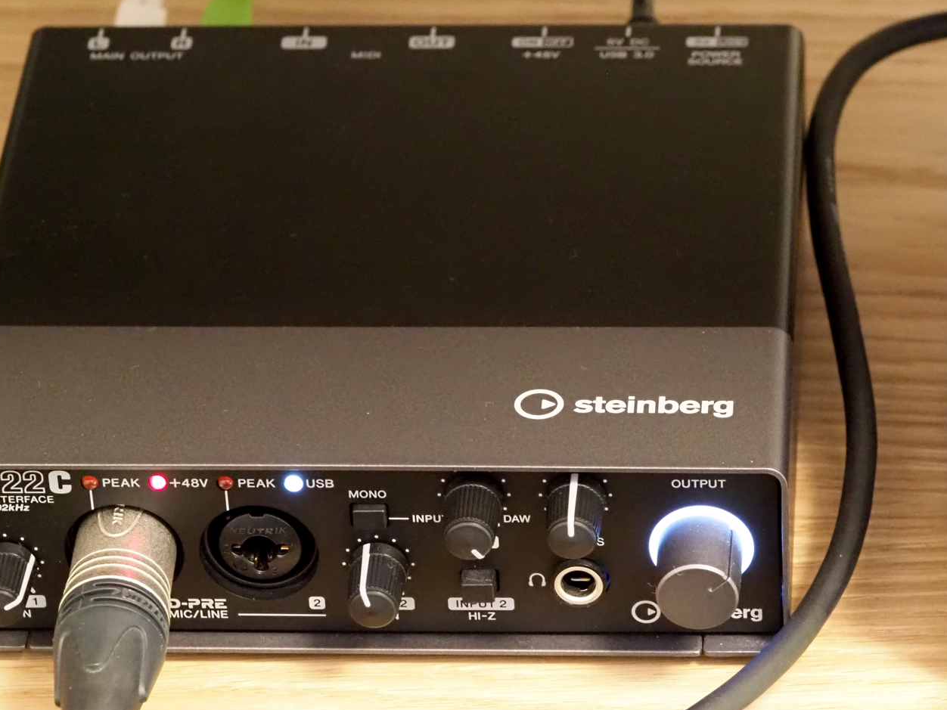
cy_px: 383
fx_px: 5034
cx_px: 593
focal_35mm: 184
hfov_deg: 10.7
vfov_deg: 8.1
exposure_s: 1/15
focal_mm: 60
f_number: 5.6
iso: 6400
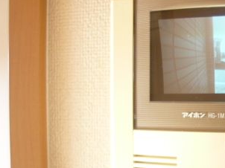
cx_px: 218
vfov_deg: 20.7
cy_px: 141
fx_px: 455
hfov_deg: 26.5
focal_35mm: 70
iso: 100
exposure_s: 1/40
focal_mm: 5.5
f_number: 2.8
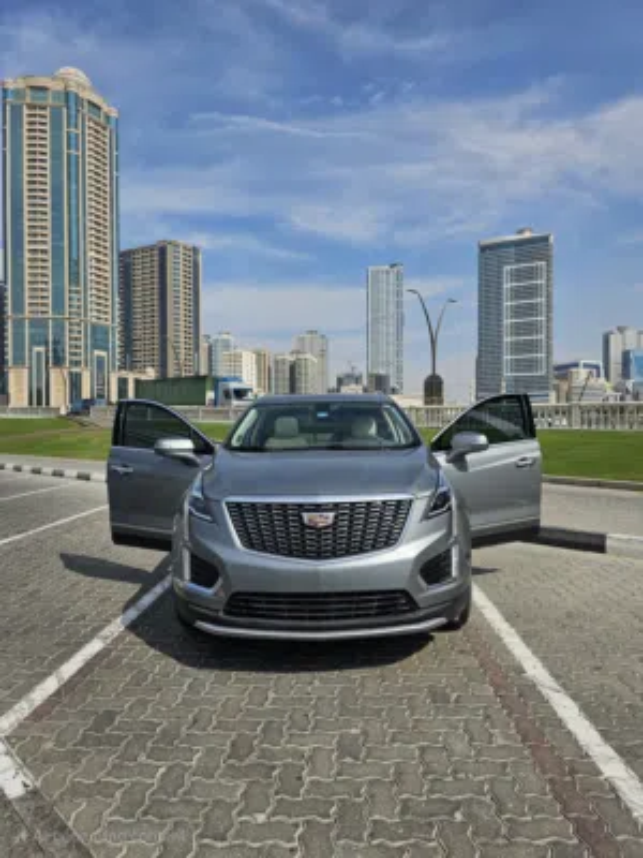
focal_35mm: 23
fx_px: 570
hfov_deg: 58.9
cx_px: 322
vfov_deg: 73.9
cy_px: 429
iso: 12
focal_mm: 6.3
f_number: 1.7
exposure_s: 1/1667
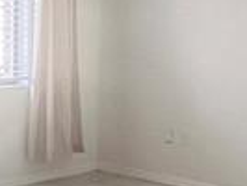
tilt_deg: -3.1
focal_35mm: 100
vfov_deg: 14.8
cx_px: 162
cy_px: 48
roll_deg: -1.4
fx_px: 714
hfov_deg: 19.6
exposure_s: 1/120
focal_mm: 1.57
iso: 250
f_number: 1.8
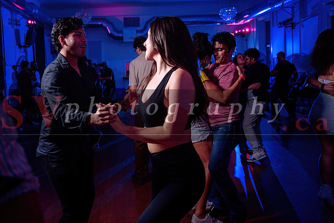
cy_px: 87
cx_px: 130
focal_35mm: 34
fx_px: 317
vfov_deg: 38.6
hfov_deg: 55.1
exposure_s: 1/80
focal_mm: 28
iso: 800
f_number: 3.2
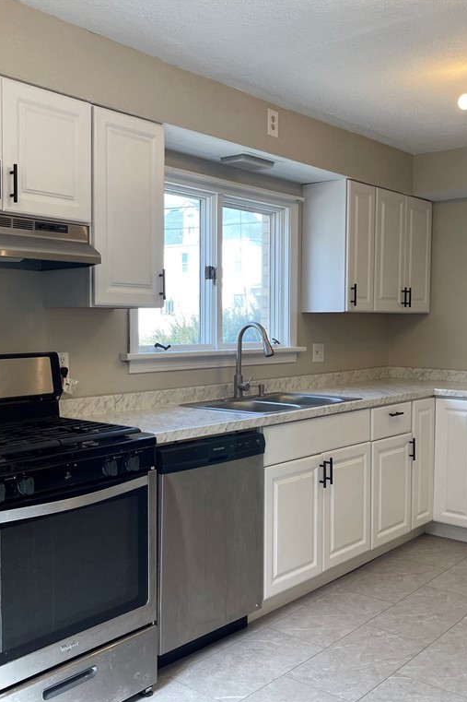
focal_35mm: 35
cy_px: 351
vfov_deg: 54.4
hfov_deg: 37.8
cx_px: 227
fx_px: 681
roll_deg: -0.1
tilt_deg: -3.8
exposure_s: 1/160
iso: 32
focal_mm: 5.1
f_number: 1.6
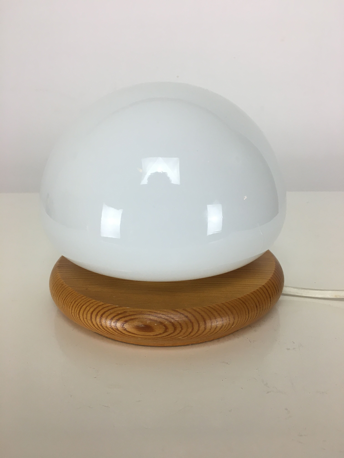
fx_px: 384
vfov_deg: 61.7
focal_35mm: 29
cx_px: 172
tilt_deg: -20.4
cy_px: 229
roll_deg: +1.5
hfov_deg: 48.2
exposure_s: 1/33
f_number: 2.2
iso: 25
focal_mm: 4.15
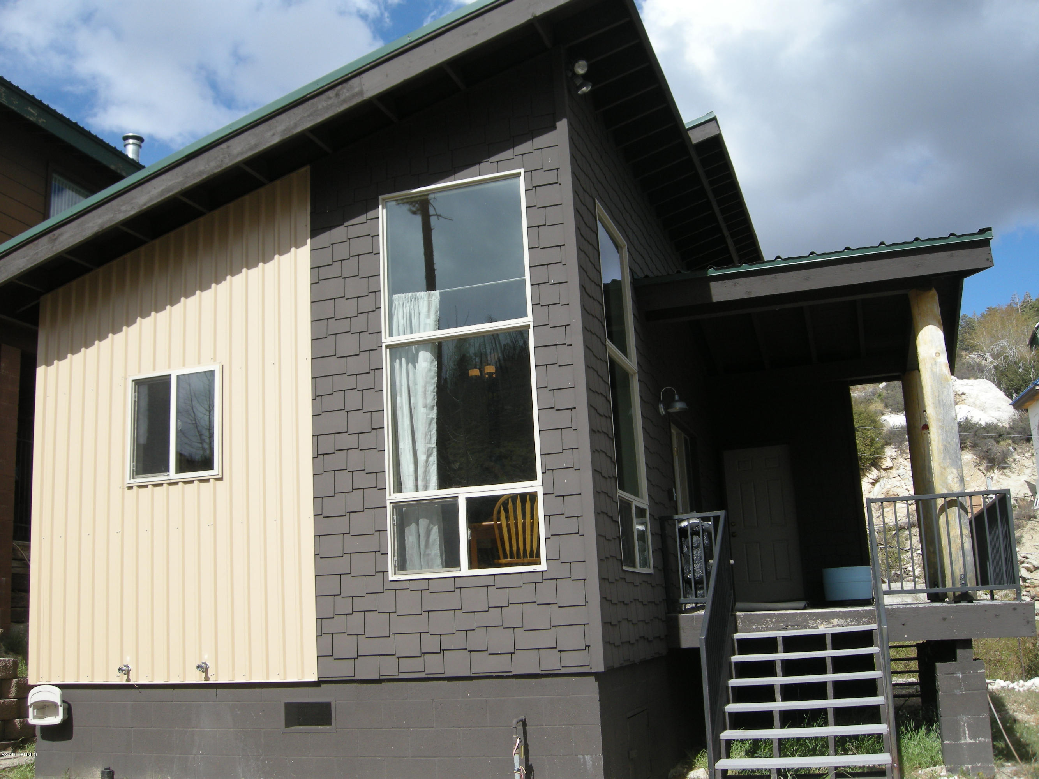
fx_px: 1050
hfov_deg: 52.6
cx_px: 520
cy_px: 390
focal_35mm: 35
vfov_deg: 40.7
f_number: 4.3
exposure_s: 1/414
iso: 64
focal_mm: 7.5
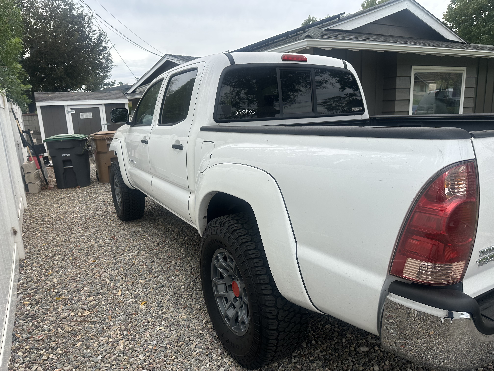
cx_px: 247
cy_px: 186
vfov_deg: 56.8
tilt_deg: -11.3
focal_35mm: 24
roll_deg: +1.8
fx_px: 343
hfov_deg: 71.6
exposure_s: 1/1949
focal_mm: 6.86
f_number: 1.78
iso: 80
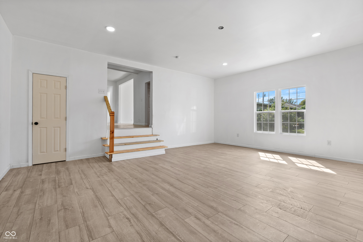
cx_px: 182
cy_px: 121
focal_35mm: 16
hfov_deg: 96.7
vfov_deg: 73.7
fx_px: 161
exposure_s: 1/15
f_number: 9
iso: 800
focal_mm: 16
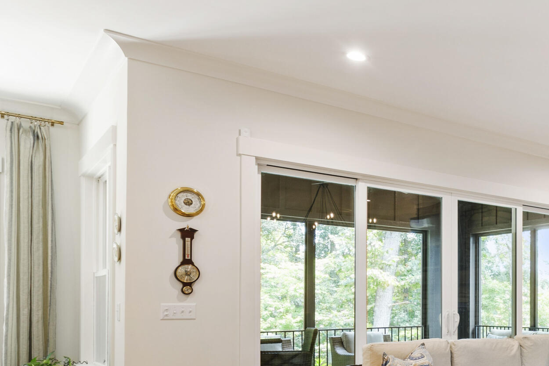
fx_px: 549
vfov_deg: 35.8
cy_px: 284
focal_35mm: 36
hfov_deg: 39.5
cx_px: 648
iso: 100
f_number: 8
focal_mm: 10
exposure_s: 1/1.25
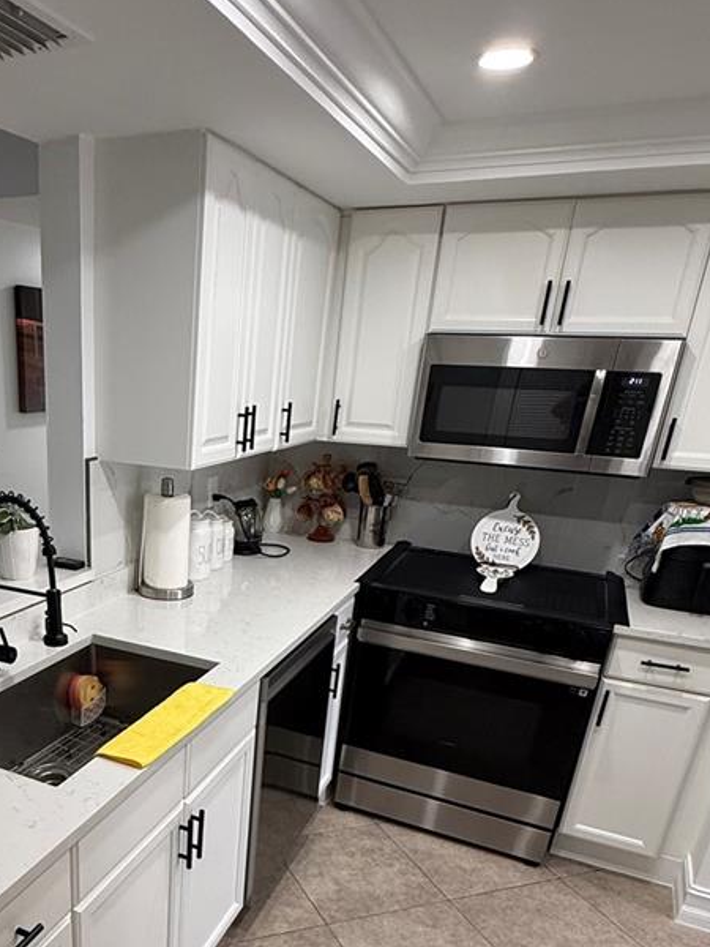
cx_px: 170
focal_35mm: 28
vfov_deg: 60.7
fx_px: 766
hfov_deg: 47.7
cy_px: 685
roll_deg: -1.9
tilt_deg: -23.0
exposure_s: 1/120
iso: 250
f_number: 2.2
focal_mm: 2.22
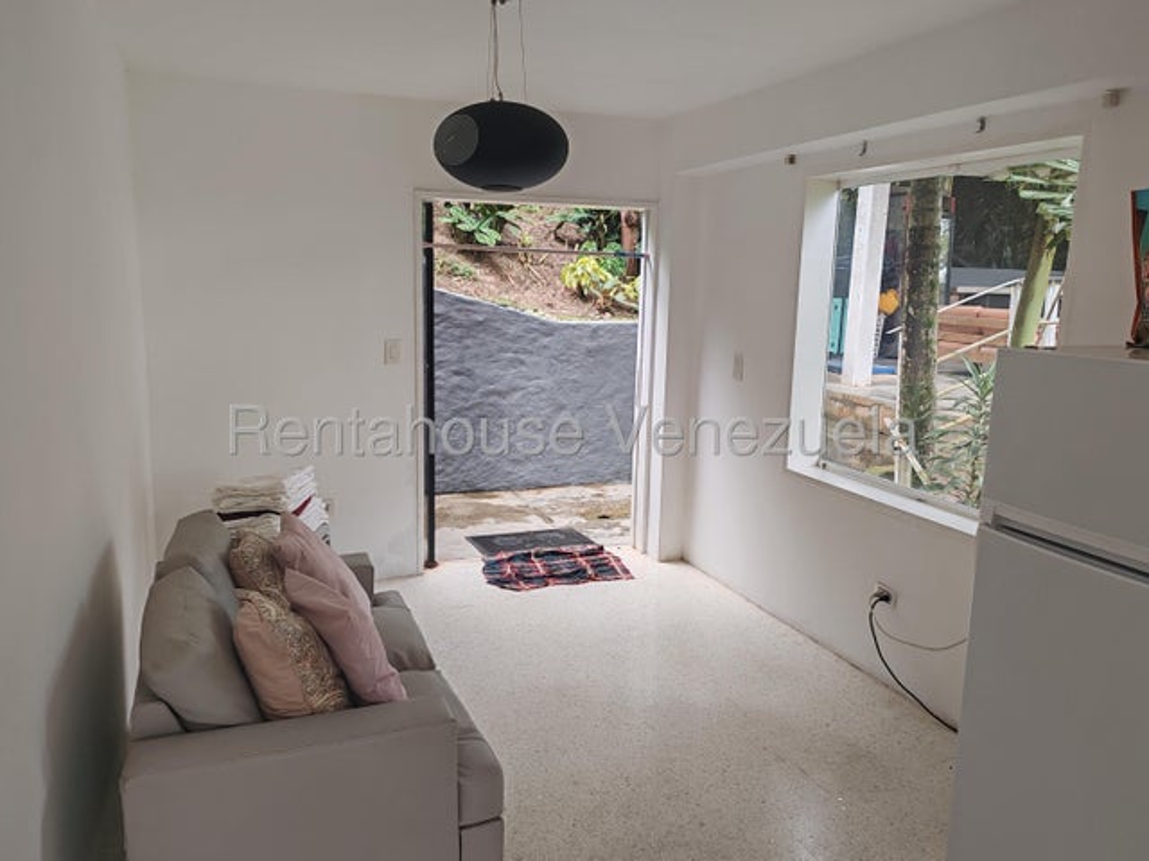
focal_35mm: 27
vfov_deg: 51.4
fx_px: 896
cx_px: 574
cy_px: 430
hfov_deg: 65.3
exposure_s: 1/100
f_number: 1.9
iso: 320
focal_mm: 6.12
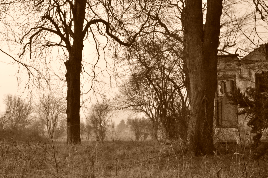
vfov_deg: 14.7
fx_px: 691
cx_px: 134
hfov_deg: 21.9
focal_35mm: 93
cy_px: 89
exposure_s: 1/6
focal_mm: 62
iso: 3200
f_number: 8
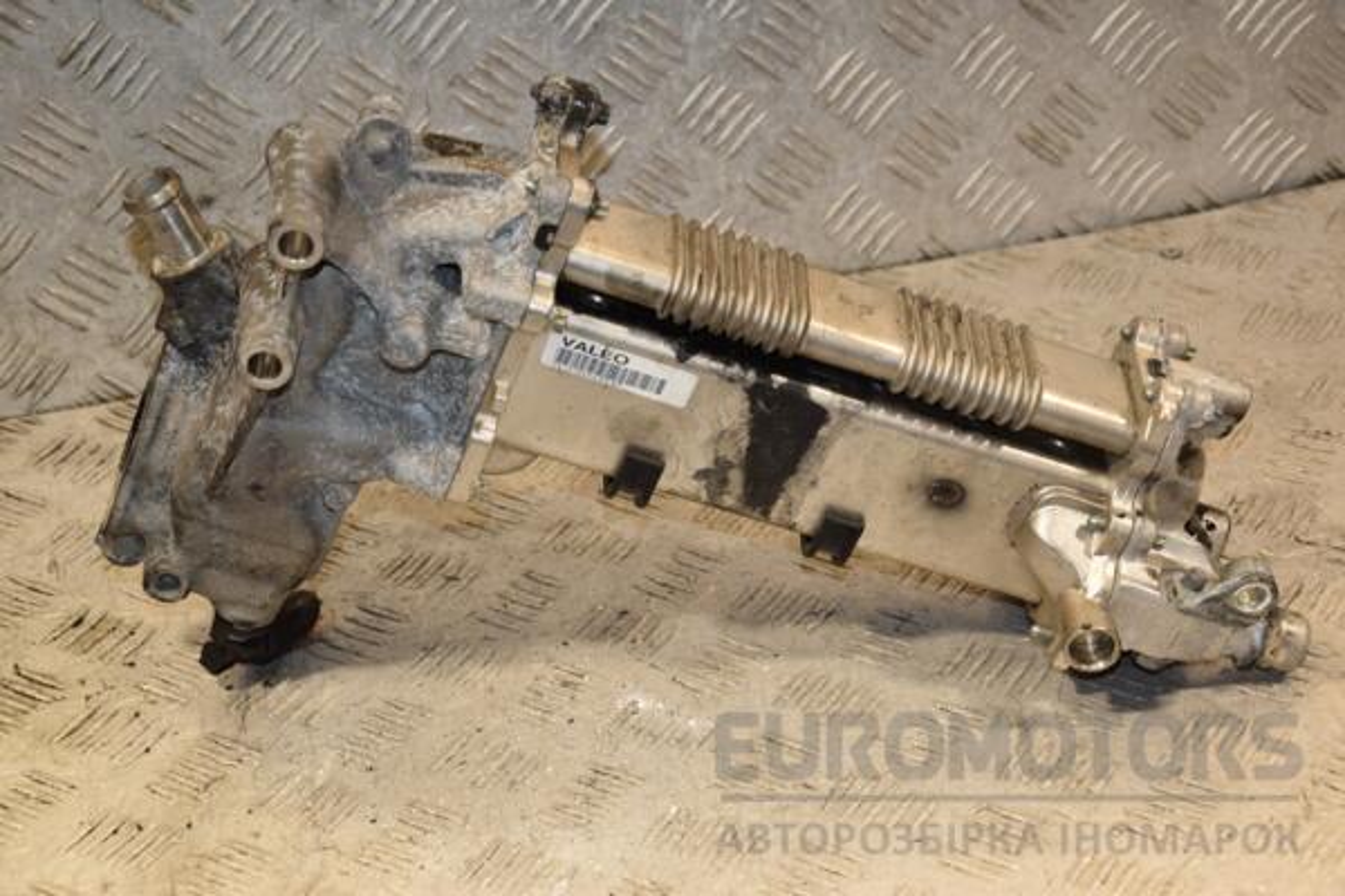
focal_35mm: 78
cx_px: 672
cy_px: 448
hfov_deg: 26.0
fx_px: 2914
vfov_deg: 17.5
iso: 800
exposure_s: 1/200
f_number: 5.6
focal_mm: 52
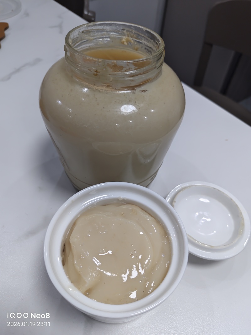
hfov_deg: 56.8
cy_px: 168
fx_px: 232
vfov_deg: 71.6
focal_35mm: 24
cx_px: 126
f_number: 1.88
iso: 440
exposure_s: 1/100
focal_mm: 5.56
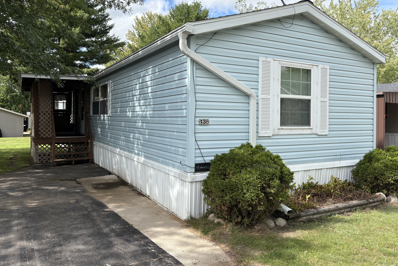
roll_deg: -0.7
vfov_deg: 46.3
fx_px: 310
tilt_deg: +0.3
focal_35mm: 28
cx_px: 194
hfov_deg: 65.5
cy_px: 115
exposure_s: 1/2208
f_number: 1.6
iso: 50
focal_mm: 5.96
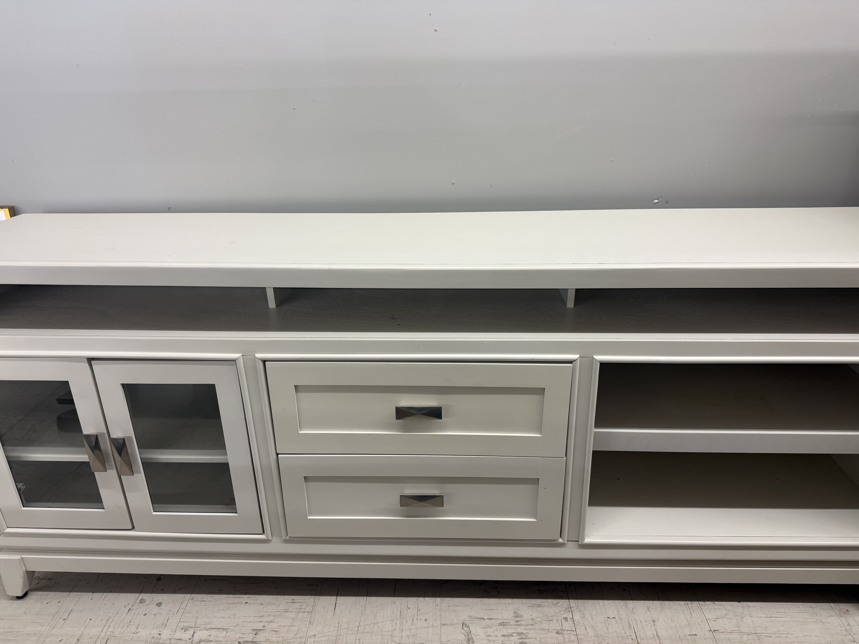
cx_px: 430
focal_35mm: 24
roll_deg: +0.8
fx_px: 596
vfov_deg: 56.8
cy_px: 322
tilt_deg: -23.6
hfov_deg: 71.6
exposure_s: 1/60
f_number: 1.78
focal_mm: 6.76
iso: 125
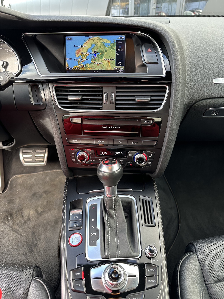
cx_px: 112
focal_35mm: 24
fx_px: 207
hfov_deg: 56.8
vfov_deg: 71.6
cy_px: 150
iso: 125
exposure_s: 1/121
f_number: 1.78
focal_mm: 6.86
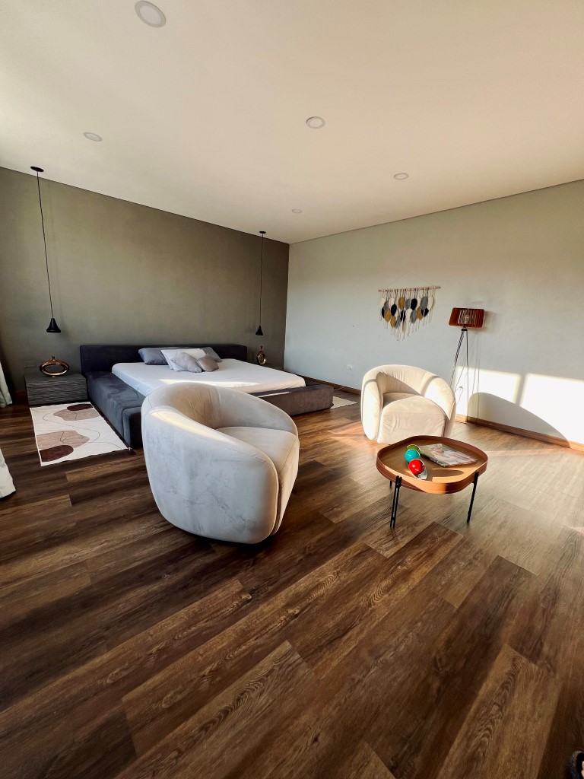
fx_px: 292
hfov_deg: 89.9
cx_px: 292
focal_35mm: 13
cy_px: 390
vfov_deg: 106.2
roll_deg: -3.5
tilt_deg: -12.3
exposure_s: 1/154
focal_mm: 1.57
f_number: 1.8
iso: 32
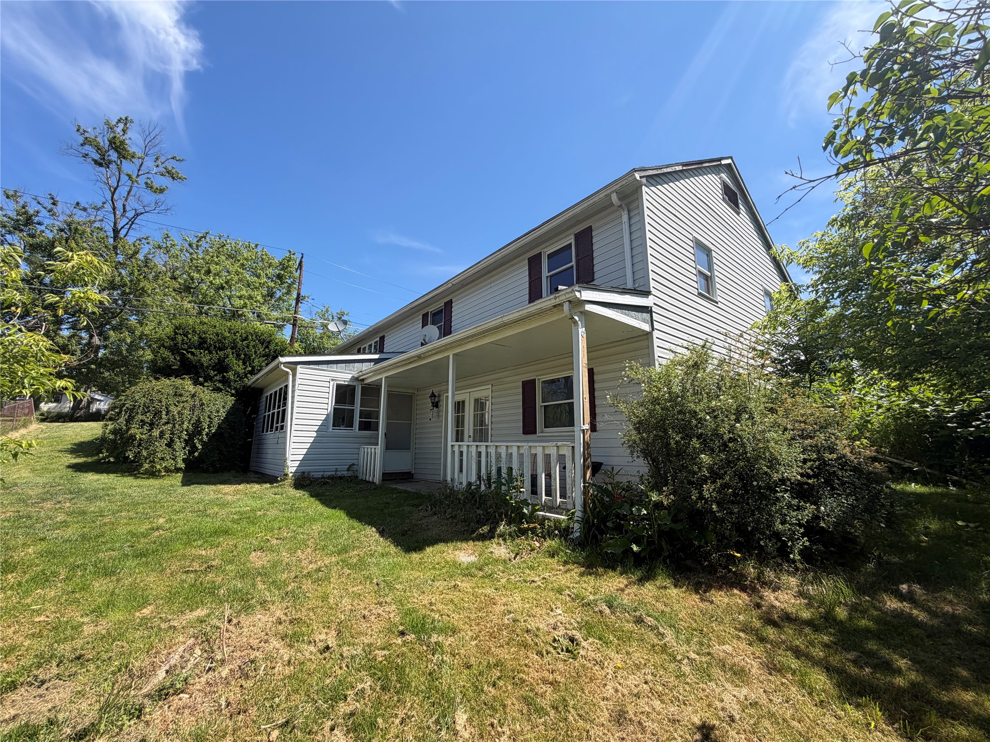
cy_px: 371
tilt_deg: +11.7
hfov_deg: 102.1
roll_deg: -0.2
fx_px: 400
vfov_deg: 85.7
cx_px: 495
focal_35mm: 14
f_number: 2.2
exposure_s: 1/770
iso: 32
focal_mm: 2.22
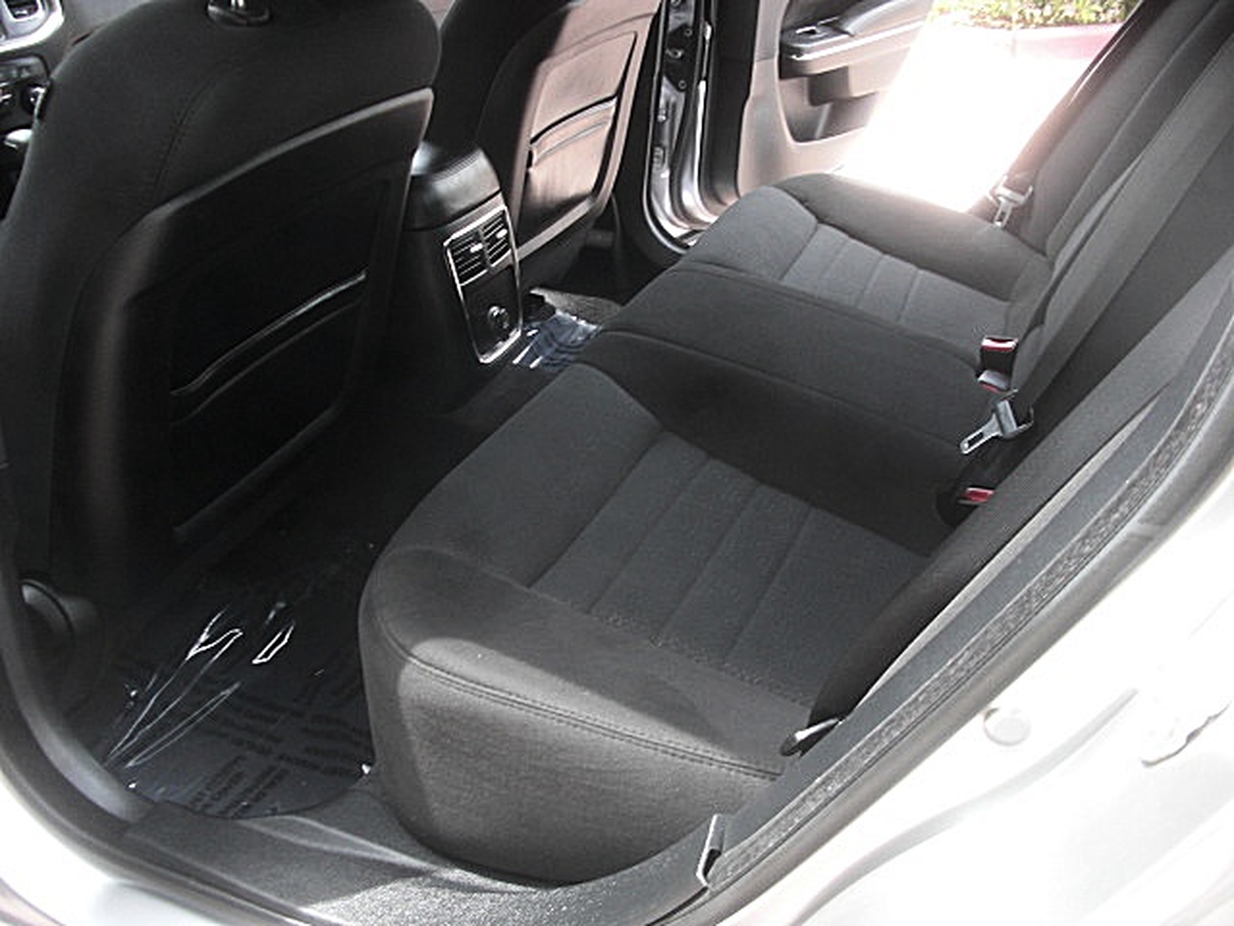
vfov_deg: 39.7
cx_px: 617
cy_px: 463
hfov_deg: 51.4
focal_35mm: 36
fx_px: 1283
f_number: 2.8
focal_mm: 6.3
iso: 100
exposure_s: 1/80
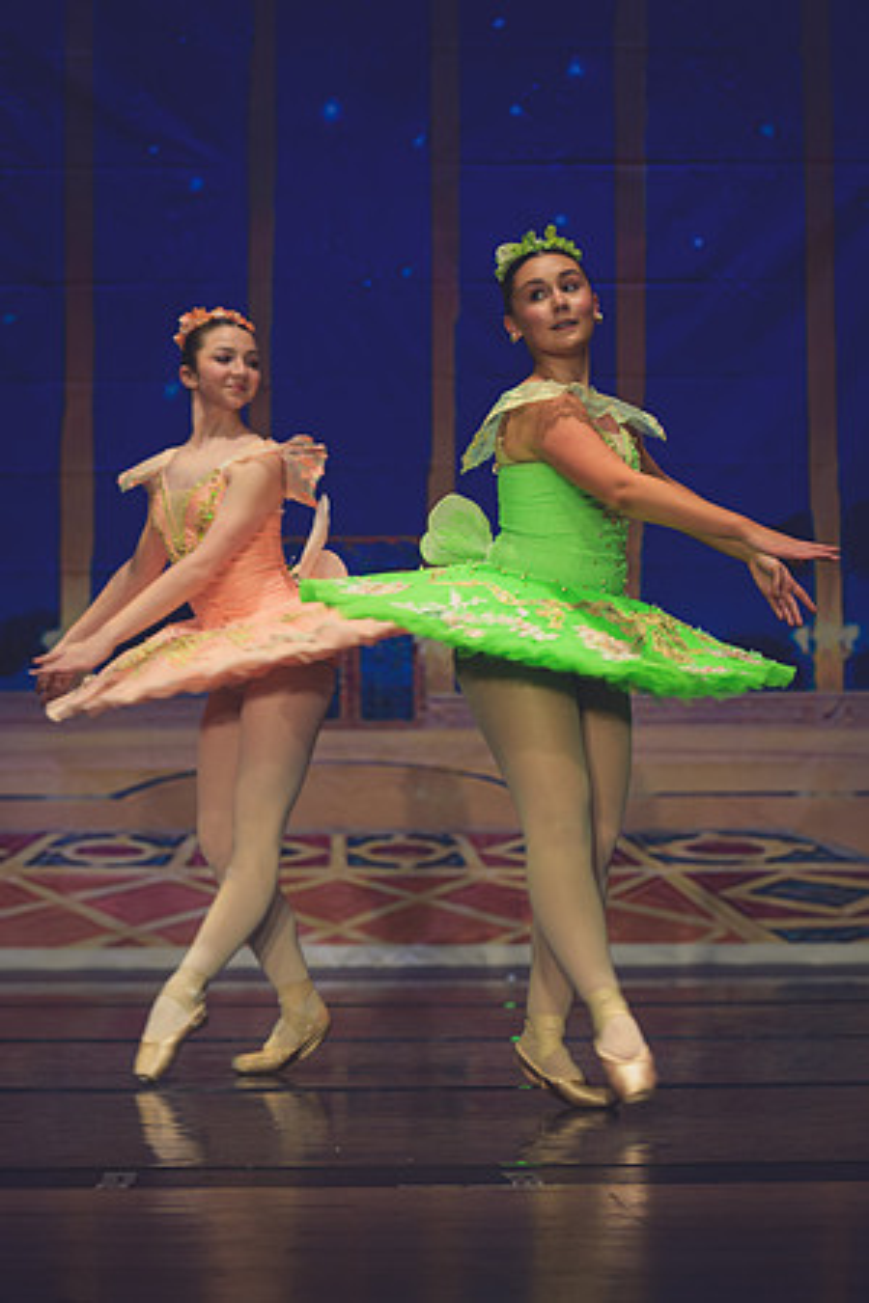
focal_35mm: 116
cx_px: 362
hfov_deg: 11.8
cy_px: 710
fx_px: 4199
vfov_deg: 17.6
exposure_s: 1/320
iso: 450
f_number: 2.8
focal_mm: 70
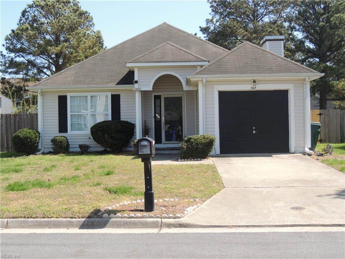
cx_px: 172
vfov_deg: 29.1
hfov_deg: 38.2
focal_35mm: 50
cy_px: 130
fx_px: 498
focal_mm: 8.9
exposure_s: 1/500
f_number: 3.6
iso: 100
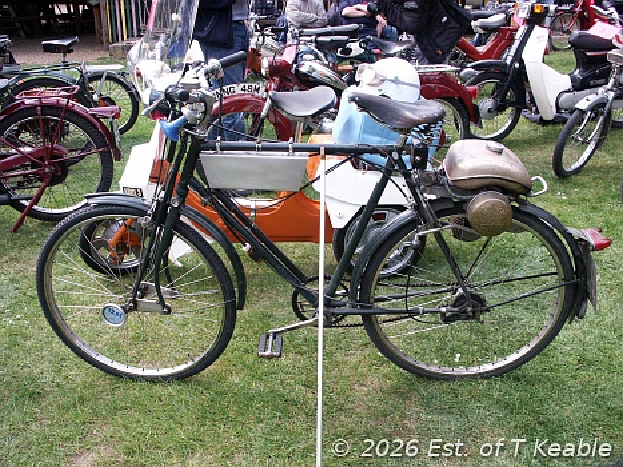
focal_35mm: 33
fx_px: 594
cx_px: 312
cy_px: 234
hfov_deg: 55.4
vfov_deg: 42.9
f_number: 4.5
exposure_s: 1/125
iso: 100
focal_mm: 8.73
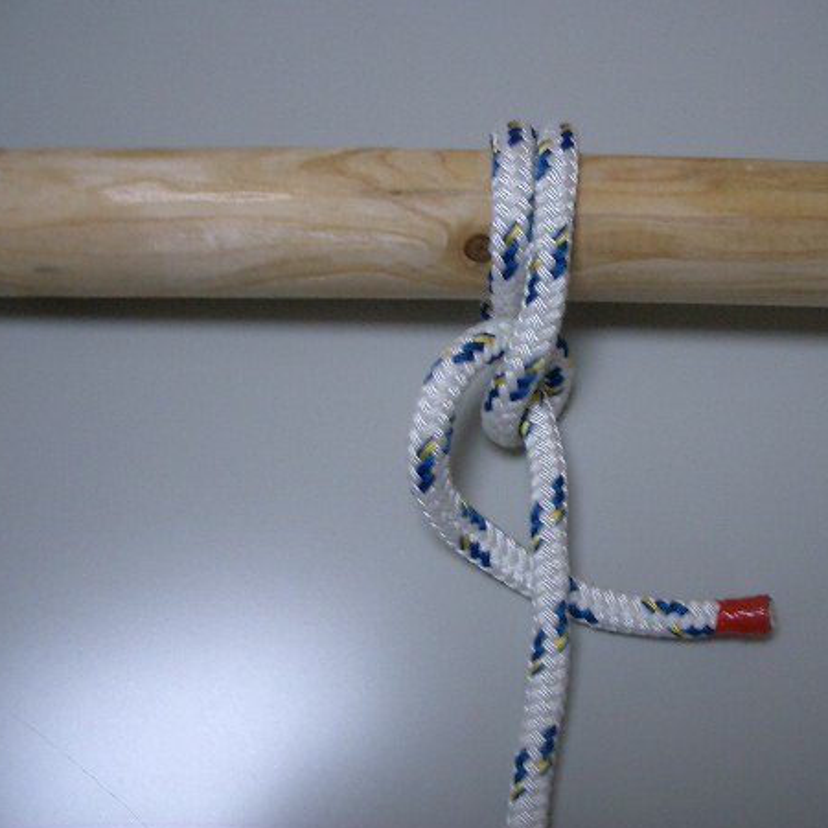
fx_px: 1191
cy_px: 397
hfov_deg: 38.2
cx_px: 480
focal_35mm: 44
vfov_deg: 38.3
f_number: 2.6
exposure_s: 1/40
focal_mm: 5.8
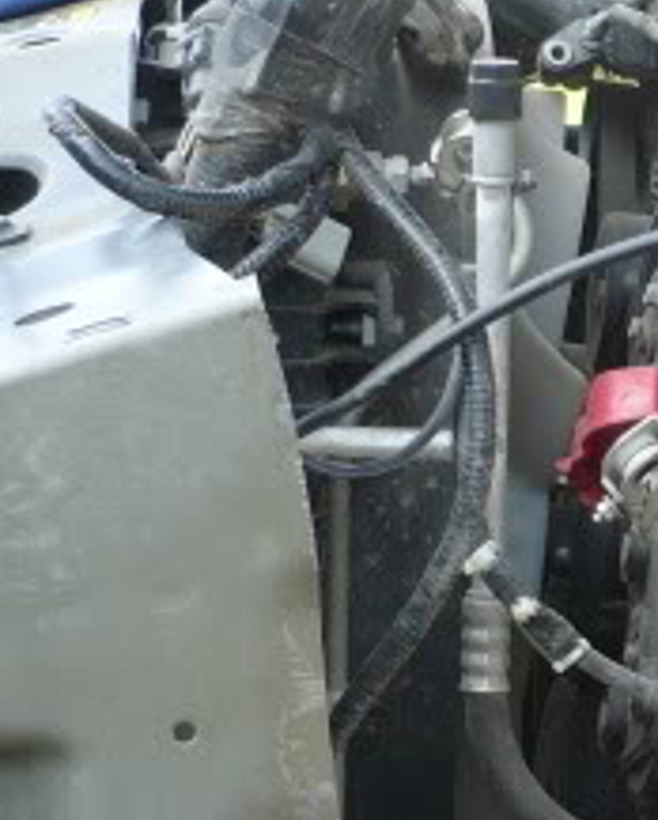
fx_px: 3063
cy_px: 533
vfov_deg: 15.2
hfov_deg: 11.5
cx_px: 1150
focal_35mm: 126
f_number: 2.8
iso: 100
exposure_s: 1/125
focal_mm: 5.8
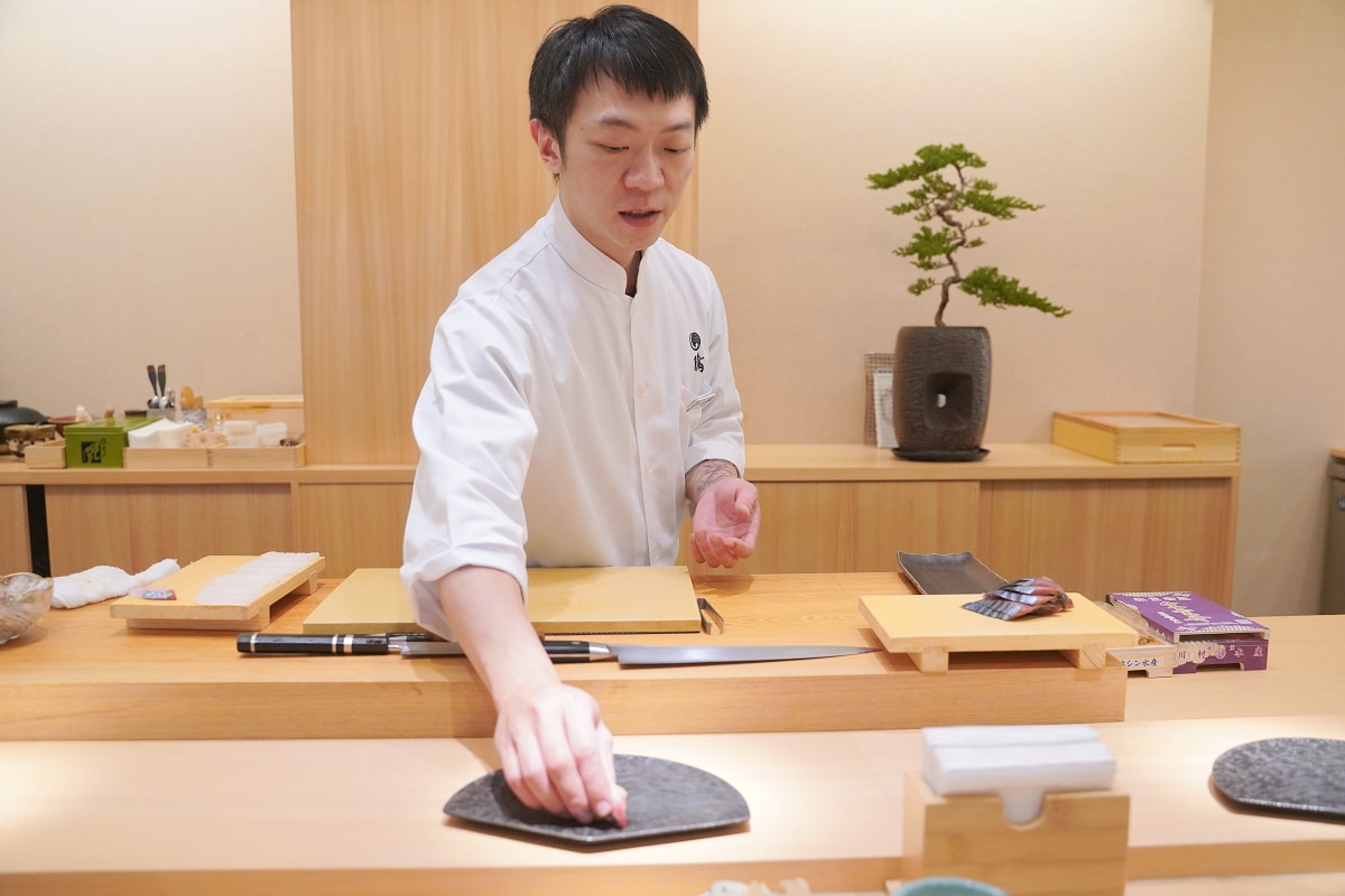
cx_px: 672
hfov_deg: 61.9
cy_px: 448
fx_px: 1121
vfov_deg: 43.6
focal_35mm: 30
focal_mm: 30
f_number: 4
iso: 2500
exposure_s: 1/160
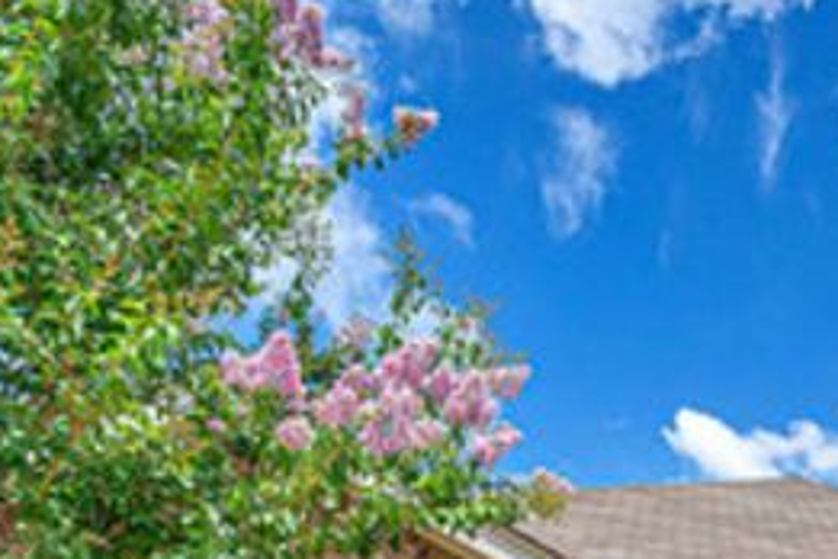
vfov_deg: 22.5
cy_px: 879
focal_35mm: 47
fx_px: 1094
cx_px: 957
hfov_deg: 35.0
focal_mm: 12
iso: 400
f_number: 8
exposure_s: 1/1000
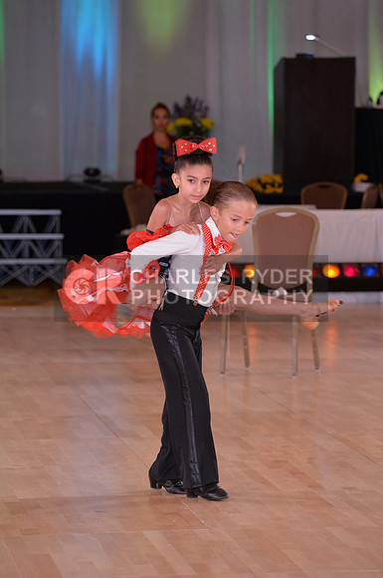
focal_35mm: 190
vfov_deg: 10.8
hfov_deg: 7.2
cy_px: 289
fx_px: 3041
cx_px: 192
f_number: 5.6
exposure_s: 1/250
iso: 2000
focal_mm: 190
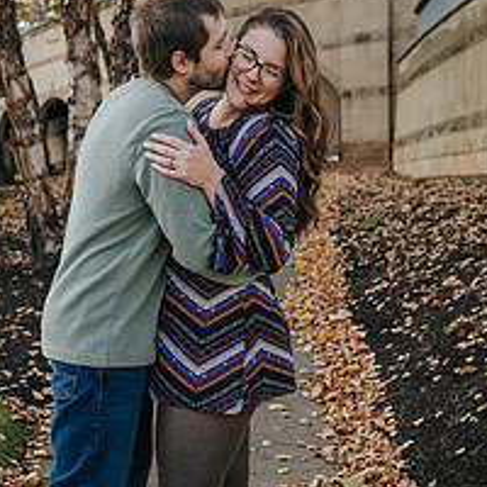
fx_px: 1066
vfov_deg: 25.6
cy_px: 180
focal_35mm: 67
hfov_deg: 25.7
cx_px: 201
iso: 220
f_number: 3.5
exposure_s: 1/640
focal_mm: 35
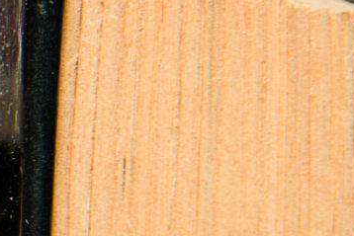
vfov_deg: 2.6
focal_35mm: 536
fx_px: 5273
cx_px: -567
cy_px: 211
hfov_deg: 3.8
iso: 100
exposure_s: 1/160
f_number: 7.1
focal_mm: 75
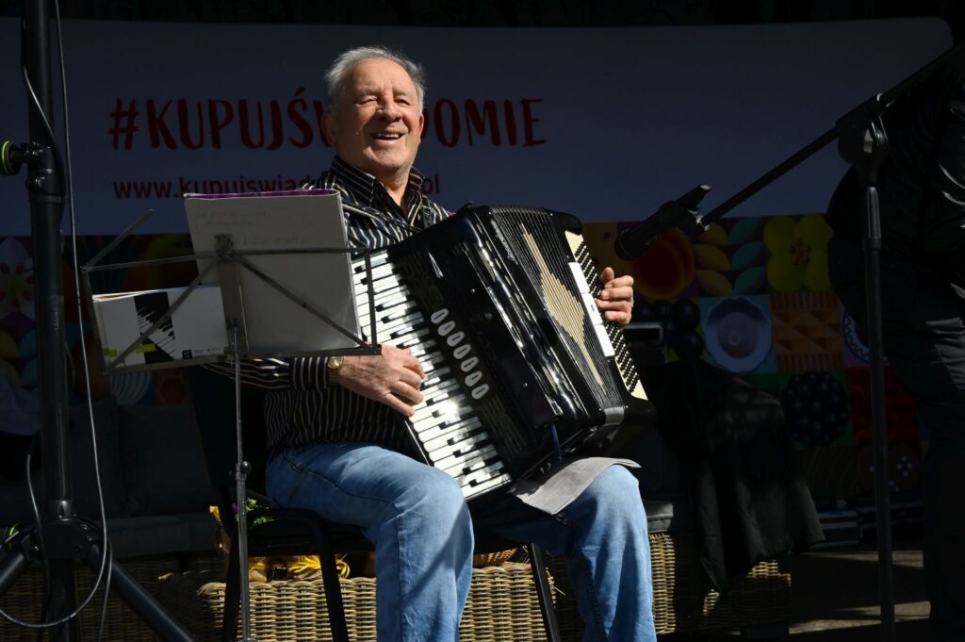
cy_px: 321
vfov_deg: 18.4
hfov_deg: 27.4
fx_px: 1982
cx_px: 482
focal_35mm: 74
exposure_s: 1/2500
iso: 2000
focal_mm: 74
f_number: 13
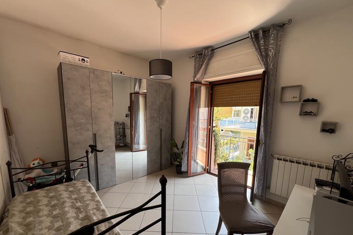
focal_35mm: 14
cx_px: 173
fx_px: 137
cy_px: 135
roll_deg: -1.1
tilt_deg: -8.8
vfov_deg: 80.7
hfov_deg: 104.3
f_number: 1.8
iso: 40
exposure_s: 1/99
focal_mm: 1.57
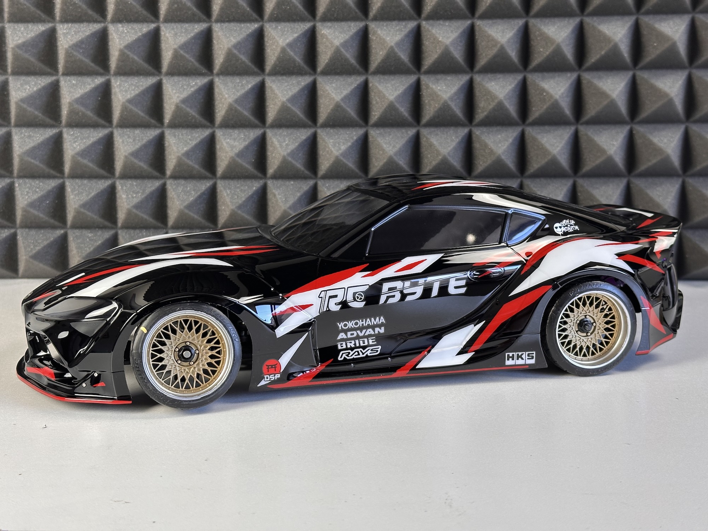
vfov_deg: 30.3
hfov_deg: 39.7
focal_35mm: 48
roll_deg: +0.3
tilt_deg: -9.7
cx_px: 354
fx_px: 982
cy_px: 266
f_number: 1.78
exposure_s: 1/100
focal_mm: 6.86
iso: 100
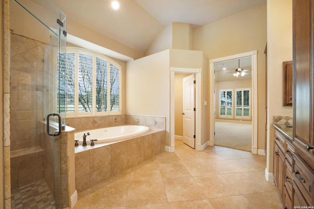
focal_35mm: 14
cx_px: 157
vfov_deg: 81.2
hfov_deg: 104.3
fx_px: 122
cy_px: 104
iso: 160
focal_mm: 14
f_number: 8
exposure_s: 1/4
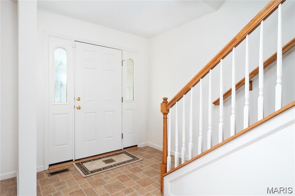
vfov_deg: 61.9
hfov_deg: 84.0
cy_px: 98
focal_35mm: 20
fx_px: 164
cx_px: 148
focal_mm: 10
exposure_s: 1/3
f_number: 9
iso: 640
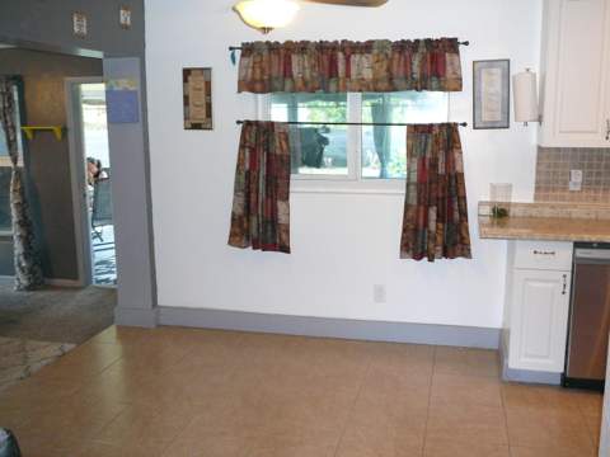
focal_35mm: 35
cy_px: 228
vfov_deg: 40.7
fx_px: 617
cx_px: 305
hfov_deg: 52.6
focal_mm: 5.2
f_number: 2.8
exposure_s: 1/30
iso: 250
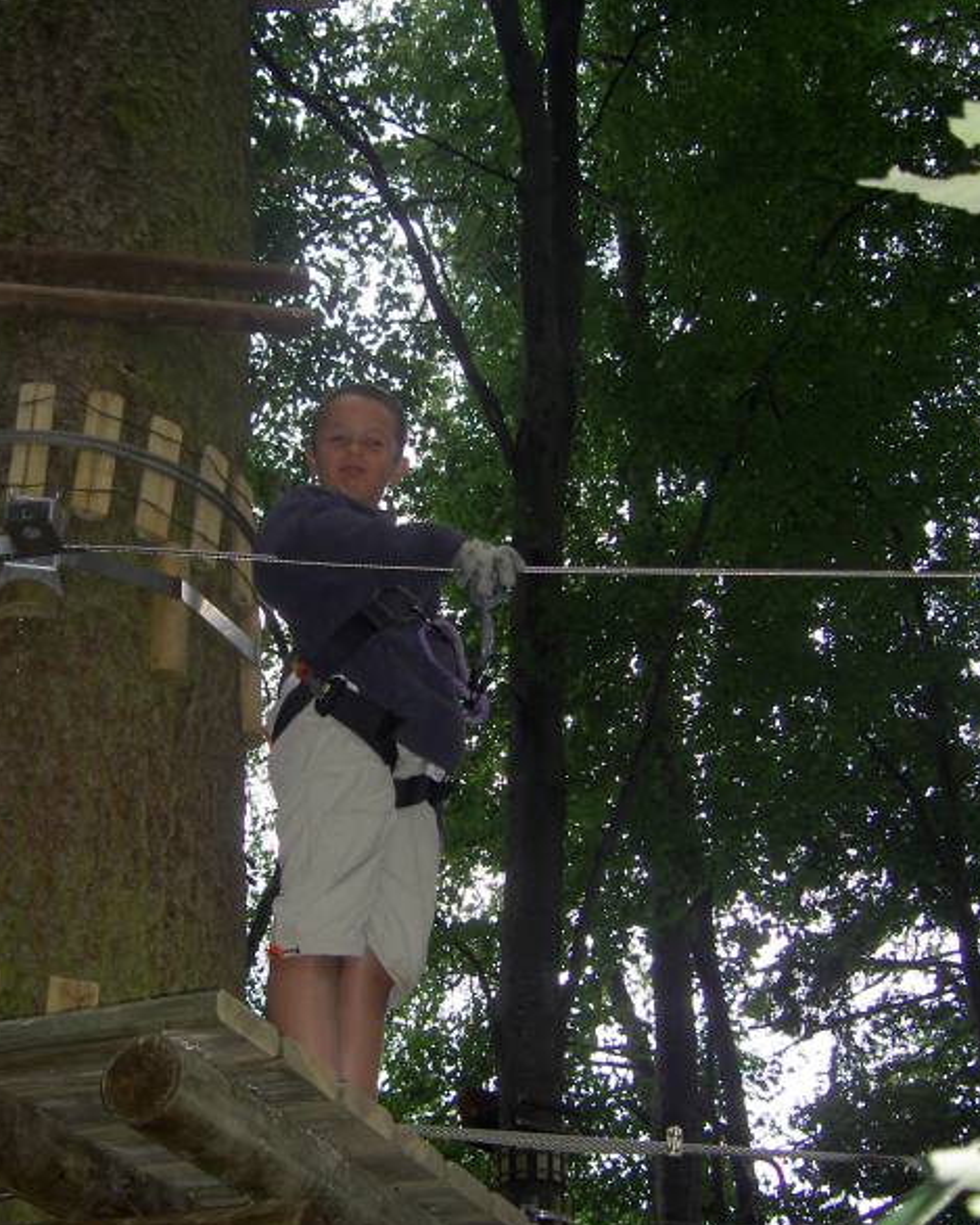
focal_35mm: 52
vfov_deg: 36.0
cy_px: 619
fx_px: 1885
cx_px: 359
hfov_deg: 29.0
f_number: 2.8
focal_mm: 8
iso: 100
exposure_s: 1/60
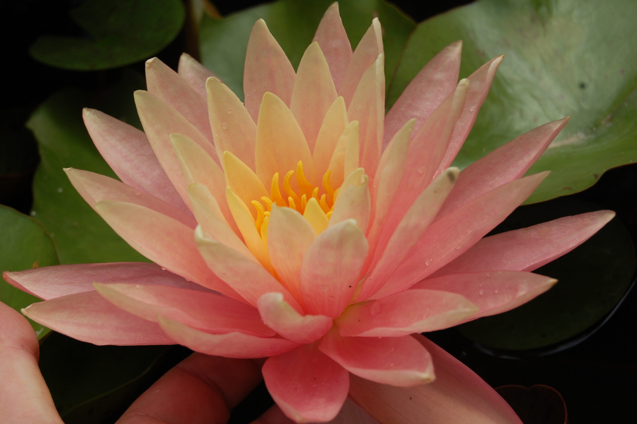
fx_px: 1458
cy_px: 212
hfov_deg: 24.6
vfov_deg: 16.5
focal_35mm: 82
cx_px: 318
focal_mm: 55
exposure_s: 1/320
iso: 200
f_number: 9
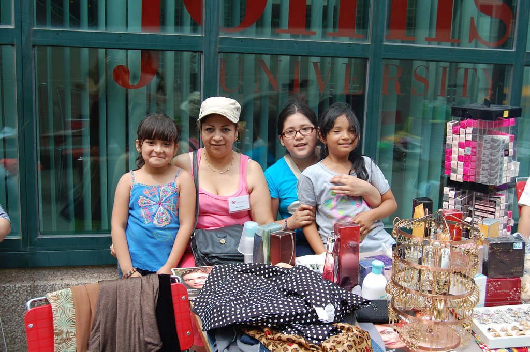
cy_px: 176
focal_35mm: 42
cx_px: 265
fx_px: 618
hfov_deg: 46.4
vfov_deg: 31.8
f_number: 6.3
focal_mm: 28
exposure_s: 1/160
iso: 200
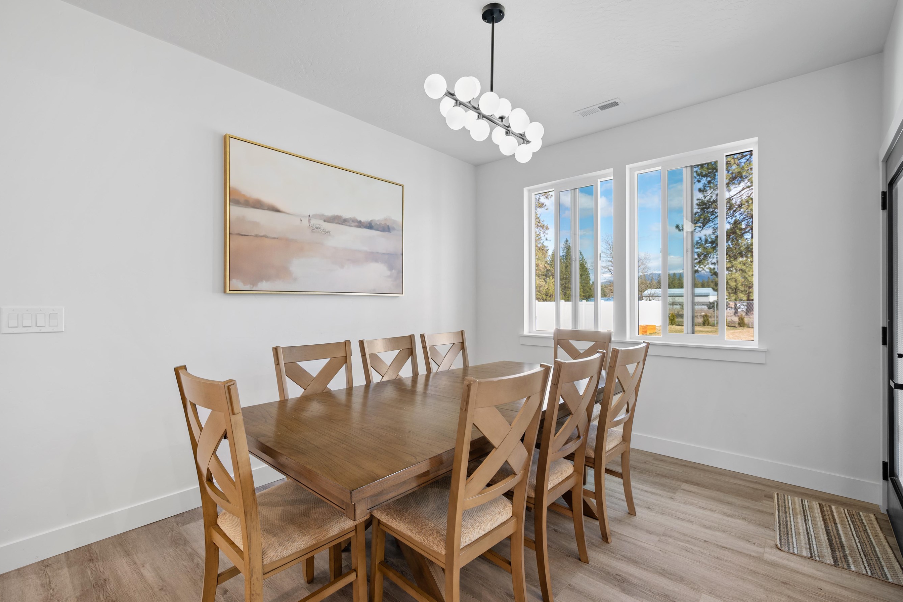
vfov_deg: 73.7
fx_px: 401
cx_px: 437
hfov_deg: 96.7
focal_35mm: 16
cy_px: 294
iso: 100
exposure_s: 1/1.25
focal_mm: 14
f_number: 8
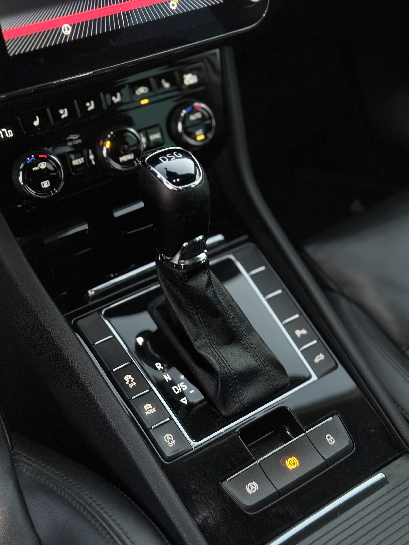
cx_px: 204
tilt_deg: -42.9
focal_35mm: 48
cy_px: 272
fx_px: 756
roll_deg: -3.1
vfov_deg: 39.7
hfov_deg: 30.3
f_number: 1.78
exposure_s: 1/40
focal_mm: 6.76
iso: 500
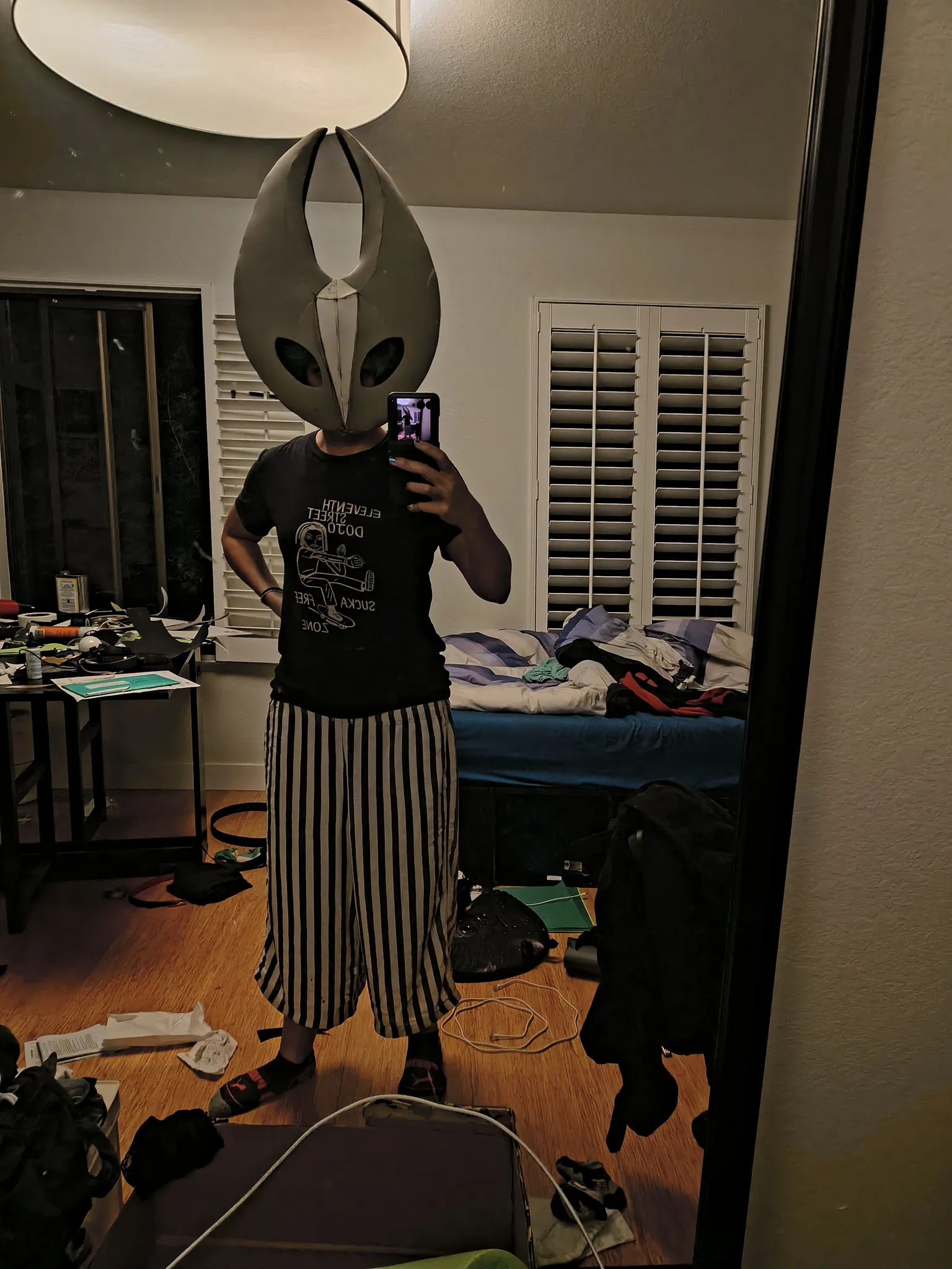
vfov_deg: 69.4
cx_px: 476
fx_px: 917
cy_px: 634
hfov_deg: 54.9
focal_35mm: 25
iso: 1370
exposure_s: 1/60
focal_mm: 4.68
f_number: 1.7
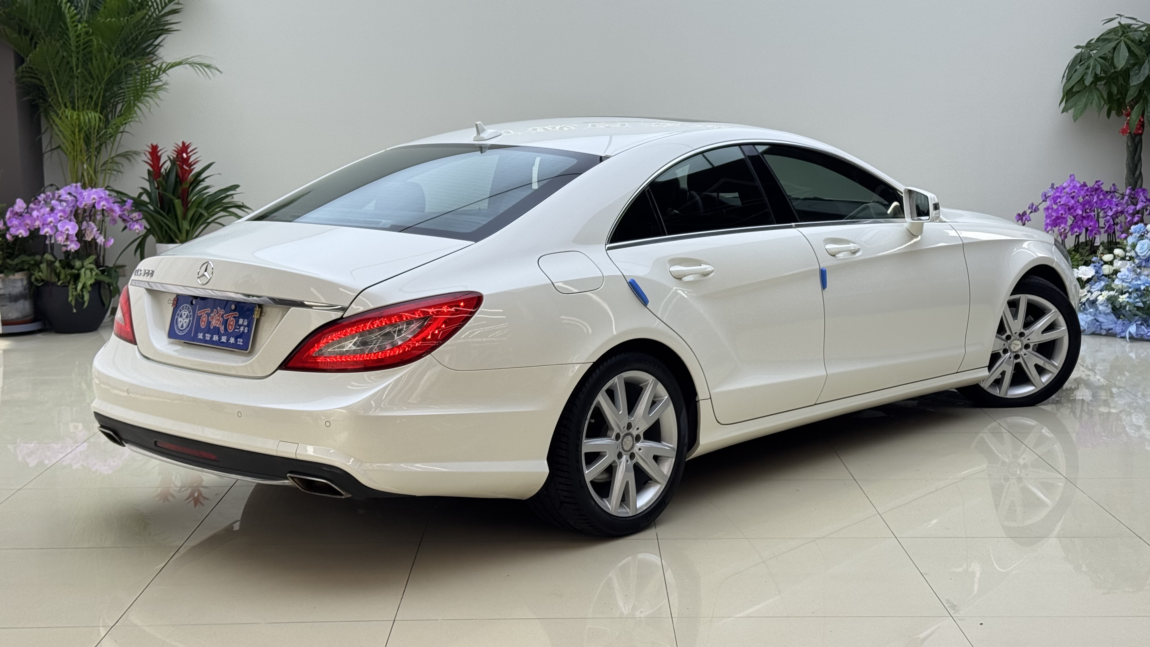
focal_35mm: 53
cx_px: 578
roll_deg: +0.5
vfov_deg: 22.6
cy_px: 270
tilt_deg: -7.1
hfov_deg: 39.2
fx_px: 1616
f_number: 1.78
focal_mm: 6.76
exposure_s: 1/276
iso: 64
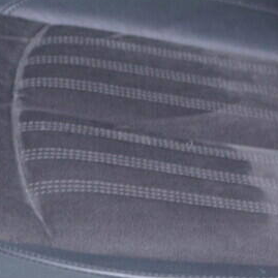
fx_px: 1490
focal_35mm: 164
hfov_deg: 10.3
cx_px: 406
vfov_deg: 10.1
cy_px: -213
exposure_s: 1/40
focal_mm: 24
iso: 500
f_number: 2.8
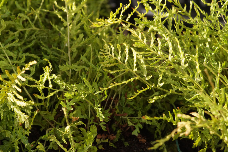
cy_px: 76
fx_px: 950
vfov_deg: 9.1
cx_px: 114
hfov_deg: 13.7
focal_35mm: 150
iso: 800
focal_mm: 100
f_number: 8
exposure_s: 1/160
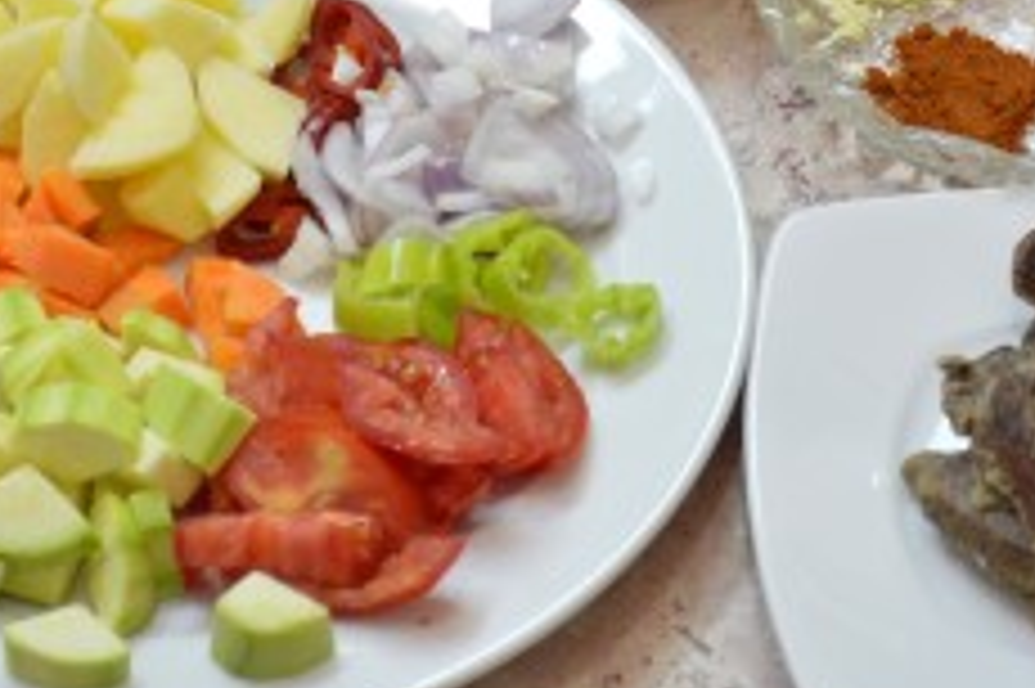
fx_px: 4052
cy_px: 25
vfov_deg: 9.7
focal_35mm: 141
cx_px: 616
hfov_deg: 14.5
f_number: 5.3
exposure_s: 1/30
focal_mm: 45
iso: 1600
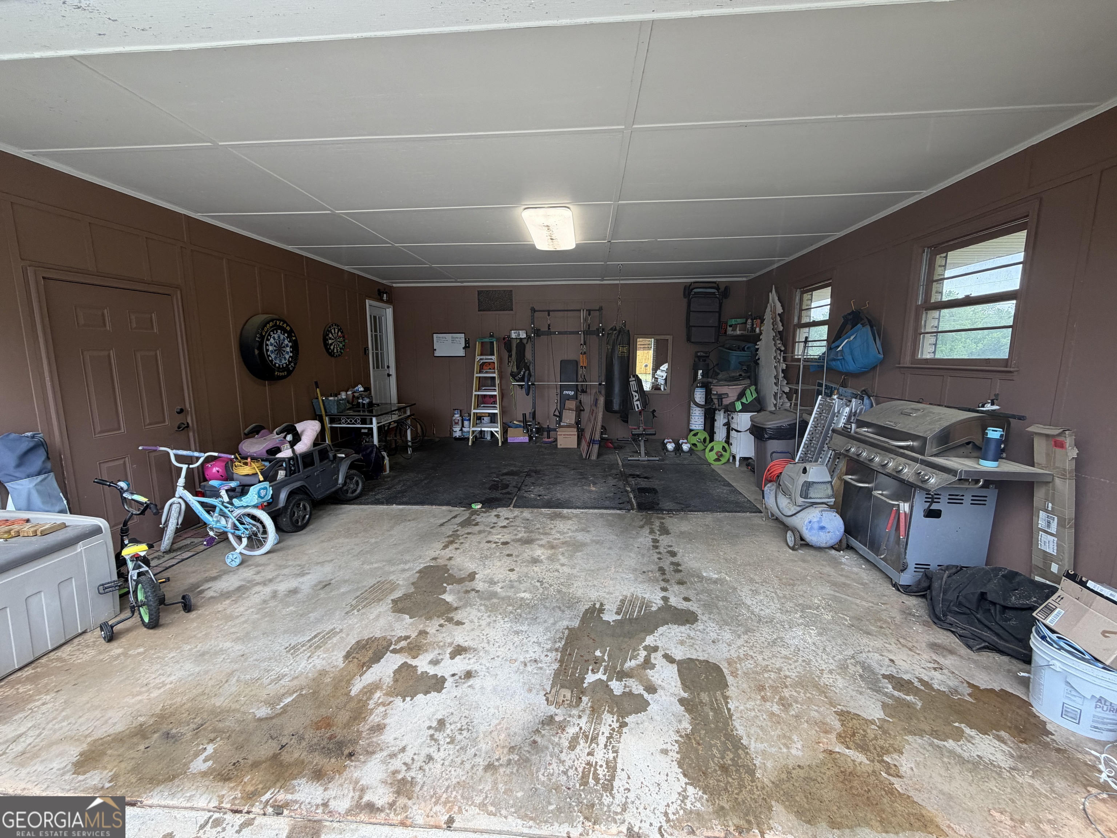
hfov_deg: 102.1
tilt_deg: -8.5
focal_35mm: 14
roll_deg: -0.3
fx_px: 452
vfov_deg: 85.7
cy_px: 419
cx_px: 558
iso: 100
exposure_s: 1/120
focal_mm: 2.22
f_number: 2.2
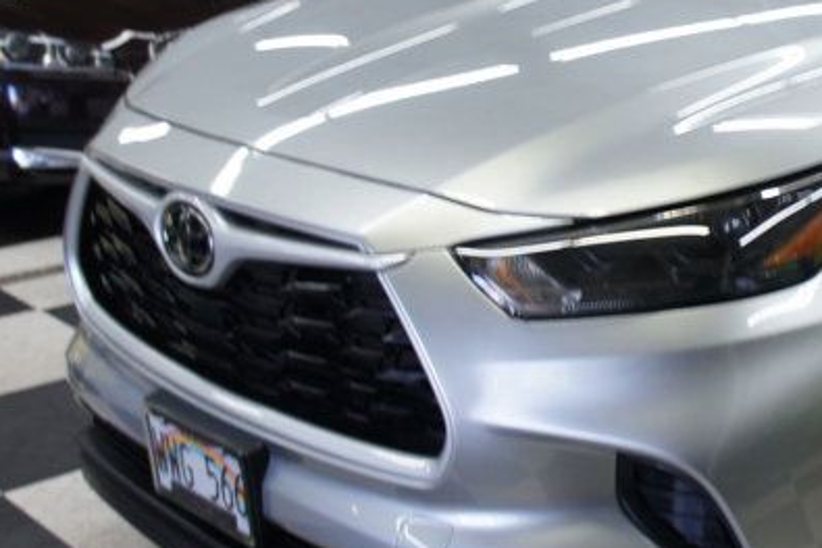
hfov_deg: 27.2
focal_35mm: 70
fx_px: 1598
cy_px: 188
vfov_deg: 19.4
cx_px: 830
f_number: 4
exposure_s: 1/30
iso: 200
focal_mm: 18
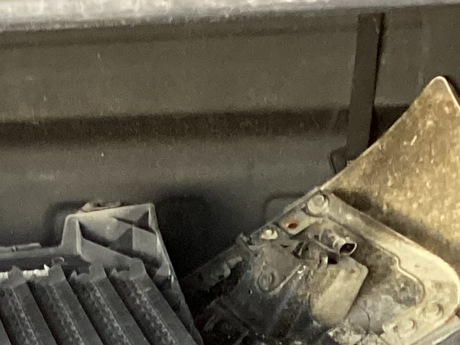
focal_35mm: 146
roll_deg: +3.4
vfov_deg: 9.3
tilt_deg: -23.6
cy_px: 772
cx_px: -400
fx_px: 1940
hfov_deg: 12.3
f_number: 2.4
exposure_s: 1/60
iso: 320
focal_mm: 3.3
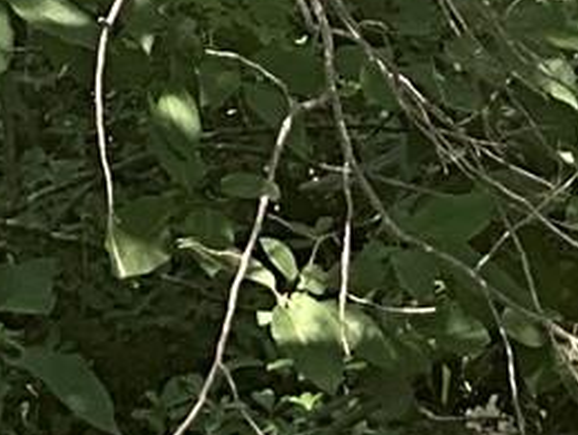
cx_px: -65
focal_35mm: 229
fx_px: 3829
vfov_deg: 5.7
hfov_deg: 8.6
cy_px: -1247
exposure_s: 1/140
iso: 16
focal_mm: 3
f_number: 1.8
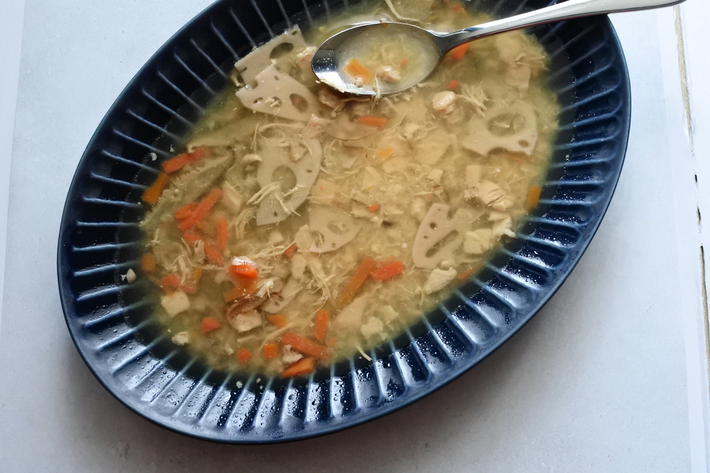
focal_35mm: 49
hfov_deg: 40.3
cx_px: 355
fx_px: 966
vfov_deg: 27.5
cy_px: 236
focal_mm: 18.5
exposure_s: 1/160
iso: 1600
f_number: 3.5
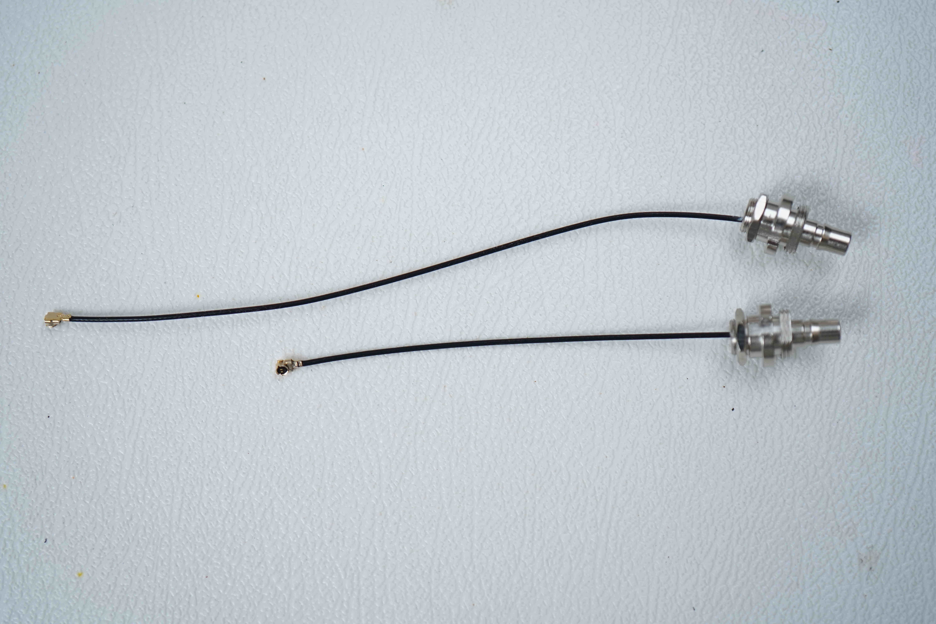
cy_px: 312
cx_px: 468
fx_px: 1300
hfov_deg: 39.6
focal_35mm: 50
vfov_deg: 27.0
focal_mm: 50
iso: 400
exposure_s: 1/125
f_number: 2.8
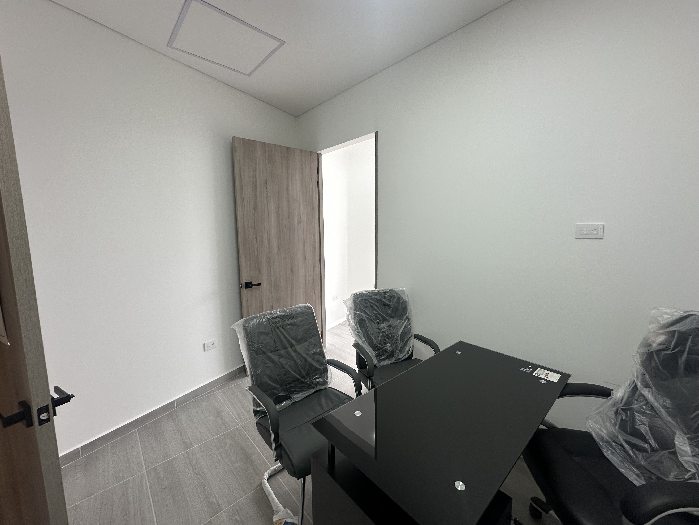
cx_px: 350
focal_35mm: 14
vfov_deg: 85.7
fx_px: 283
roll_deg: +0.5
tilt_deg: -7.0
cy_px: 262
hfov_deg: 102.1
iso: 80
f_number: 2.2
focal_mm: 2.22
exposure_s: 1/120
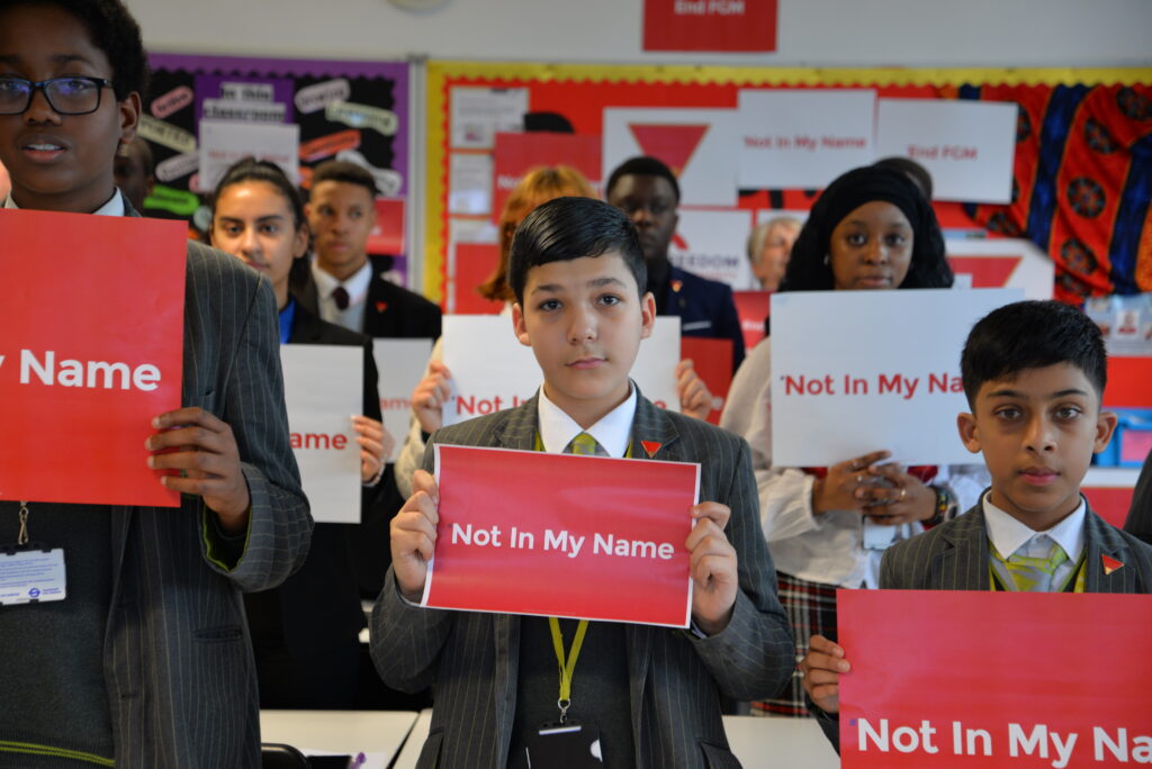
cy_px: 384
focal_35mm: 66
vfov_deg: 20.6
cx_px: 576
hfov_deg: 30.5
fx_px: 2113
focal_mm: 66
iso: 800
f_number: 4.5
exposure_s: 1/30
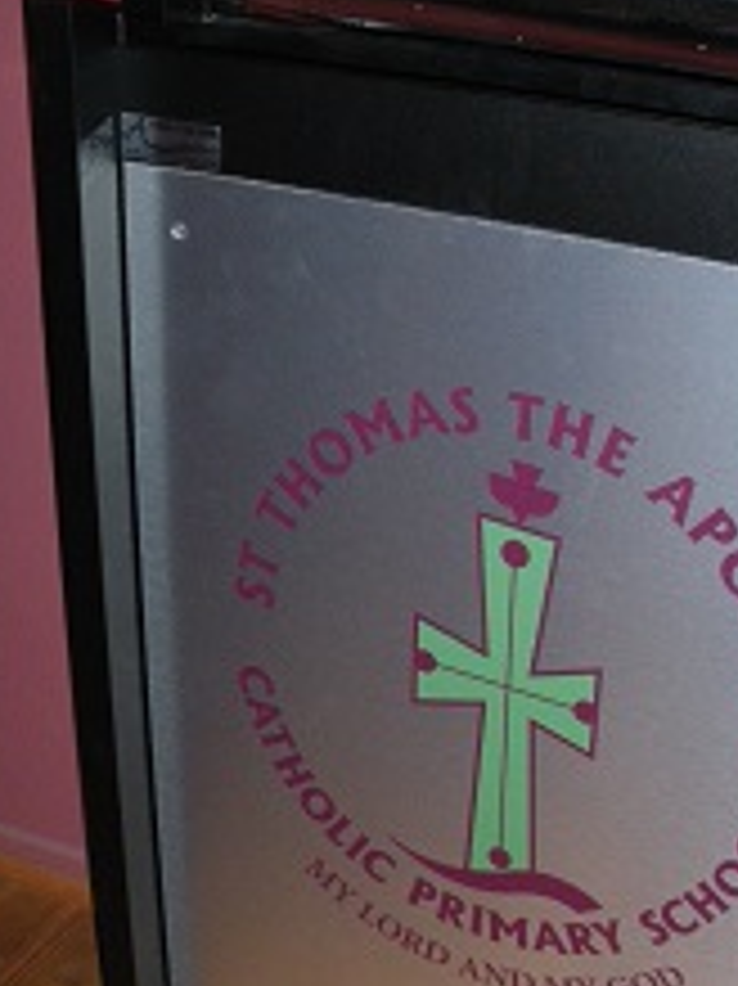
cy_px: 716
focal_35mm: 66
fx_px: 1878
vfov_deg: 29.0
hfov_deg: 22.1
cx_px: 538
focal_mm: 6.3
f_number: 3.5
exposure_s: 1/50
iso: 400
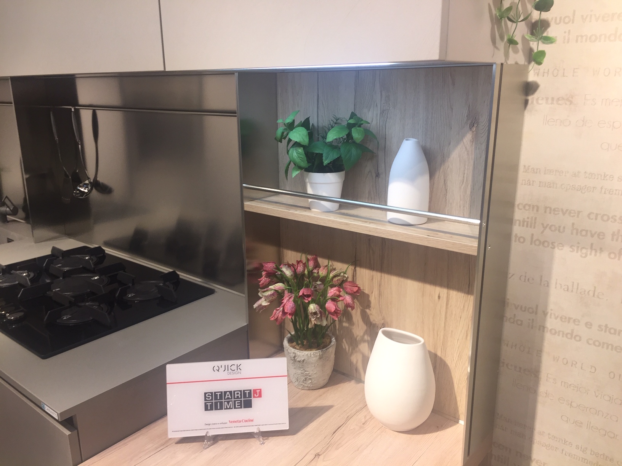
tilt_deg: -15.5
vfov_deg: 48.2
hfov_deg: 61.7
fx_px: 521
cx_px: 311
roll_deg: -0.1
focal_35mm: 29
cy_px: 233
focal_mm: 4.15
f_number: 2.2
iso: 50
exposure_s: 1/100
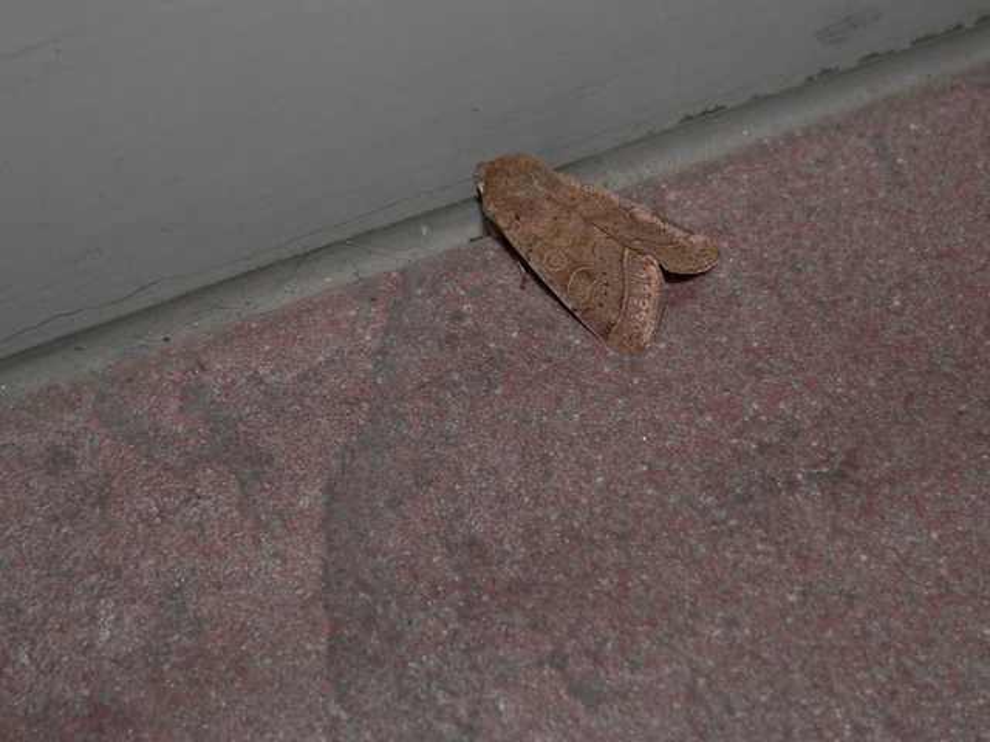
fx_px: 2631
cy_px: 371
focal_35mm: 92
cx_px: 495
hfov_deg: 21.3
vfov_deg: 16.1
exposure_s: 1/60
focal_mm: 15.3
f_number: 4
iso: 100
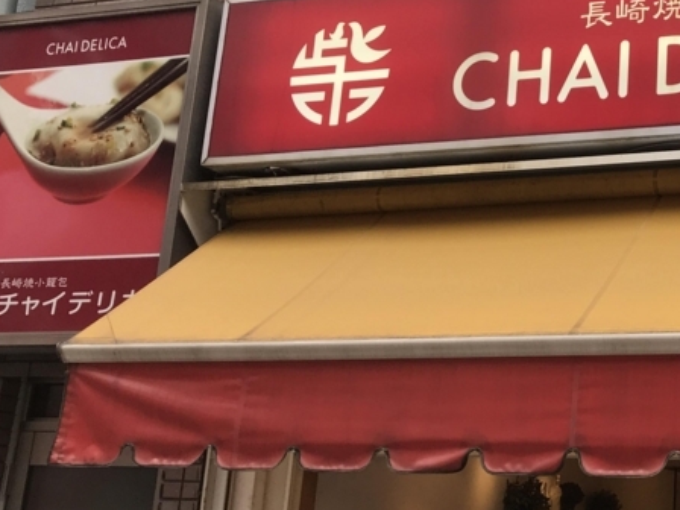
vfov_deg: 22.9
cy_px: 193
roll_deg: -1.8
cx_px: 663
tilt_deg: +16.7
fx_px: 1257
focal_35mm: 64
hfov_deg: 28.6
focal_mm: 3.99
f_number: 1.8
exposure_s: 1/225
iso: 20
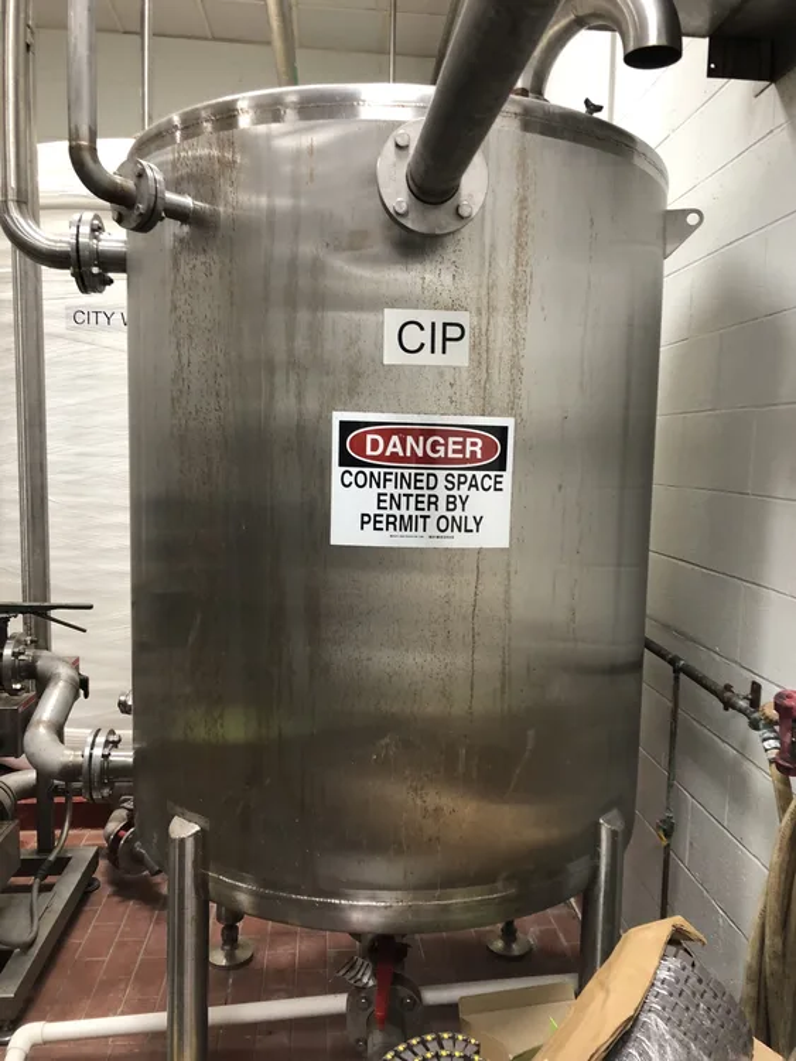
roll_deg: -2.2
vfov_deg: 63.4
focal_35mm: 28
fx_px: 858
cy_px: 530
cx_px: 398
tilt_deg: -4.7
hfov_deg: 49.8
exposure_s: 1/15
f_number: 1.8
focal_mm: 3.99
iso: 40
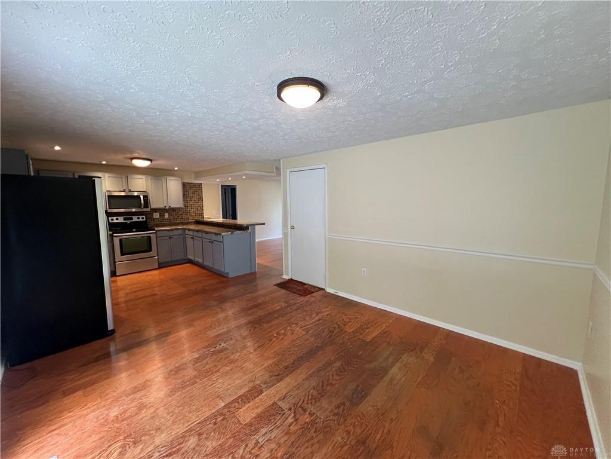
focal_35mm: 13
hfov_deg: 106.2
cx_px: 306
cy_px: 230
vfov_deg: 89.9
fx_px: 229
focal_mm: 1.57
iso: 250
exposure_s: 1/120
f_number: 1.8
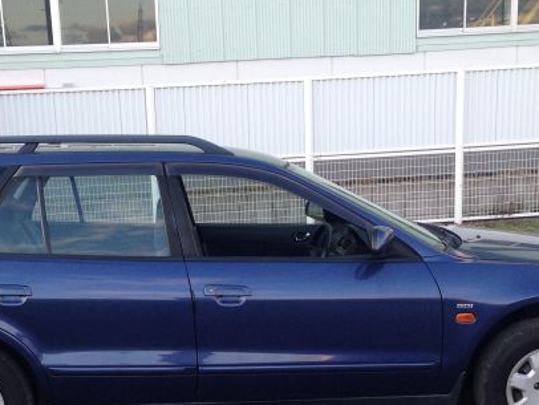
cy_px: 319
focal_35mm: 65
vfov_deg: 22.3
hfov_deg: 29.7
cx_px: 215
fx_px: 1013
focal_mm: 4.12
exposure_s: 1/120
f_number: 2.4
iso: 80
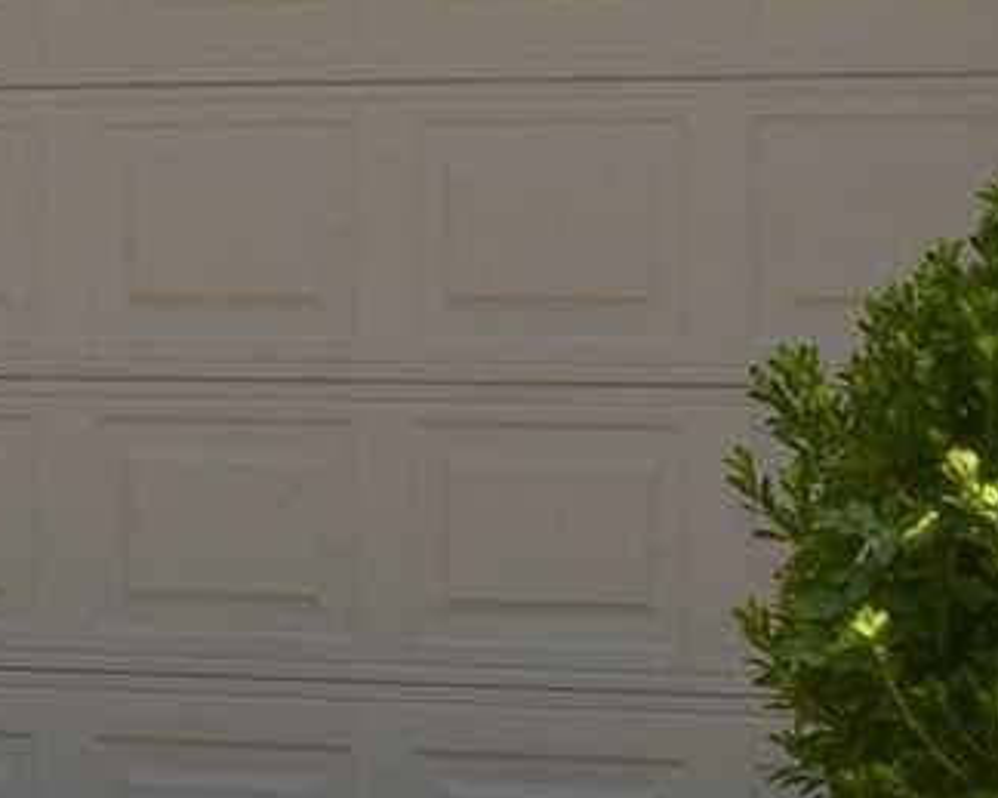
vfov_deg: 5.7
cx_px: 327
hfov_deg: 7.2
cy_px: -305
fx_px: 7884
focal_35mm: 267
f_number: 9
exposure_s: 1/200
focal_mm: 20
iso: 100
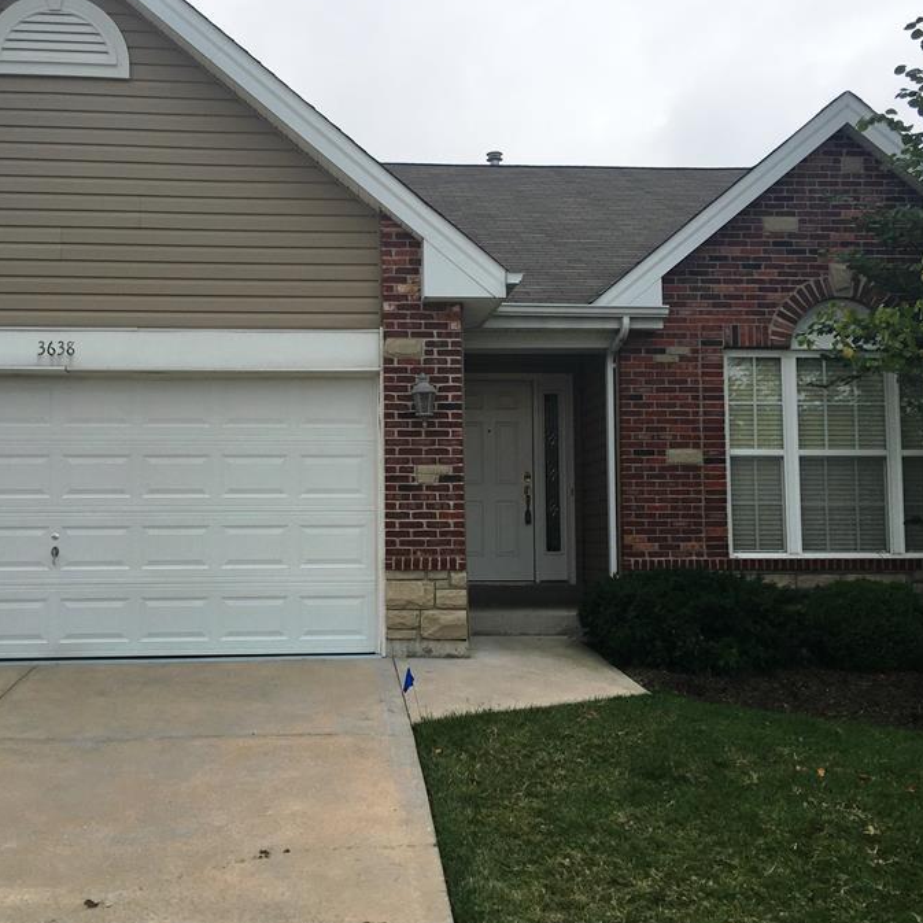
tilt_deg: +5.5
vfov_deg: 42.8
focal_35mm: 39
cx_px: 411
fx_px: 1177
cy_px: 461
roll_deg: +1.5
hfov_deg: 42.8
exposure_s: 1/905
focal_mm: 4.15
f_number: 2.2
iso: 25
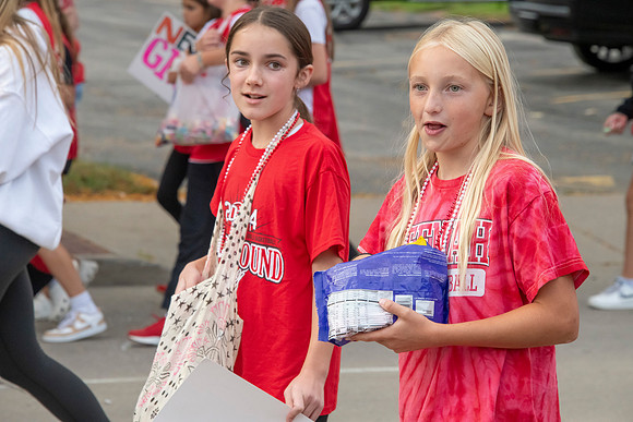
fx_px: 3517
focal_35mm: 200
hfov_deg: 10.3
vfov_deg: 6.9
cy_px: 211
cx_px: 316
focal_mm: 200
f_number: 11
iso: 3200
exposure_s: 1/400
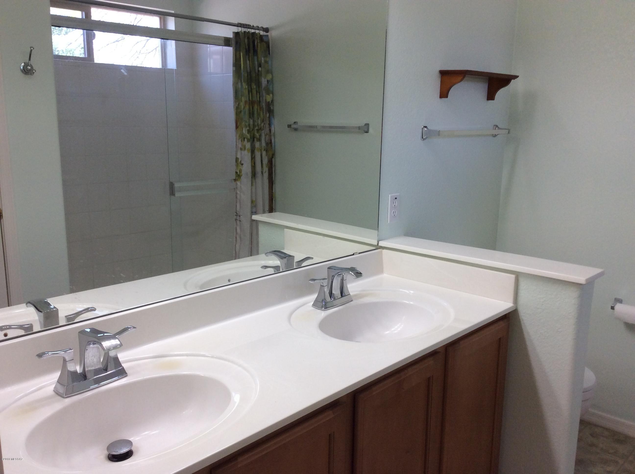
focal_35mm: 32
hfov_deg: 56.9
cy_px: 237
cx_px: 318
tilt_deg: -13.3
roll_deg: -3.6
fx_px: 586
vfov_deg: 44.1
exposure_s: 1/100
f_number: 2.4
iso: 40
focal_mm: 3.3
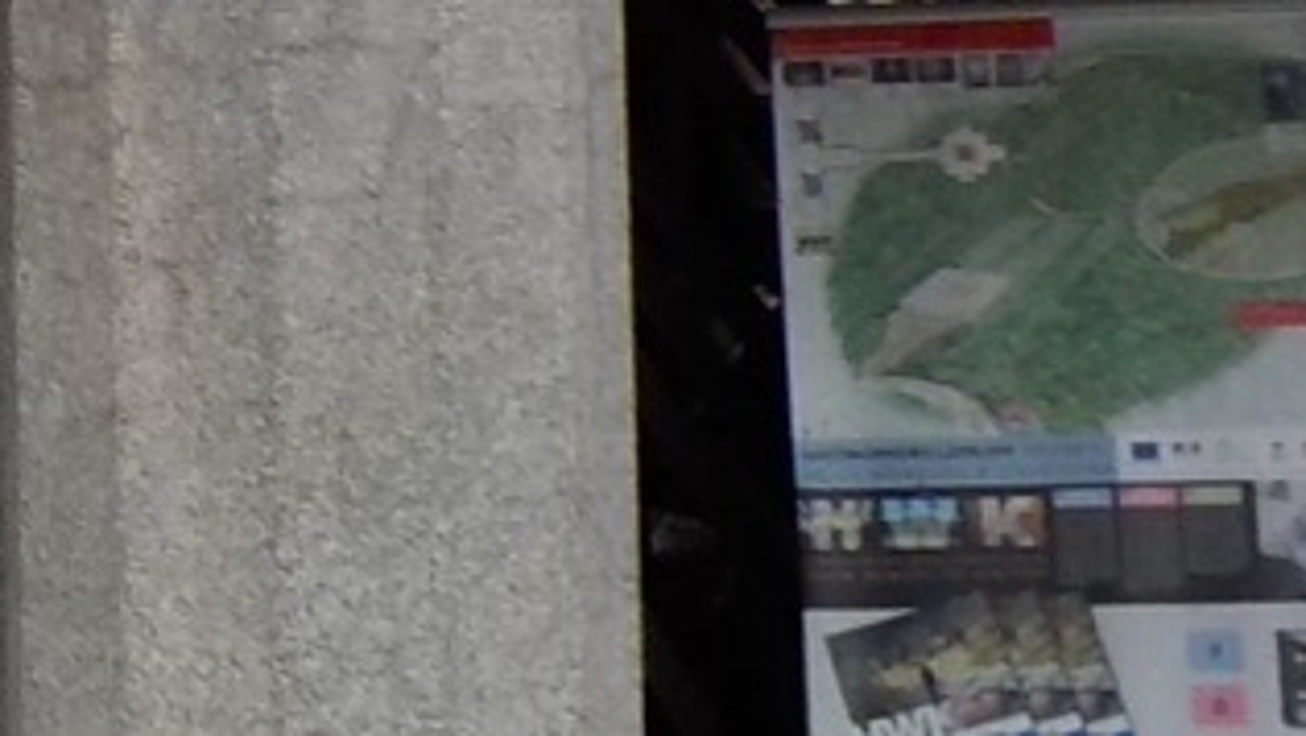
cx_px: -777
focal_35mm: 186
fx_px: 6443
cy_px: -781
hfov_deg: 11.0
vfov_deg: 6.3
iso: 125
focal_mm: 4.1
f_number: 3.3
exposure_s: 1/100
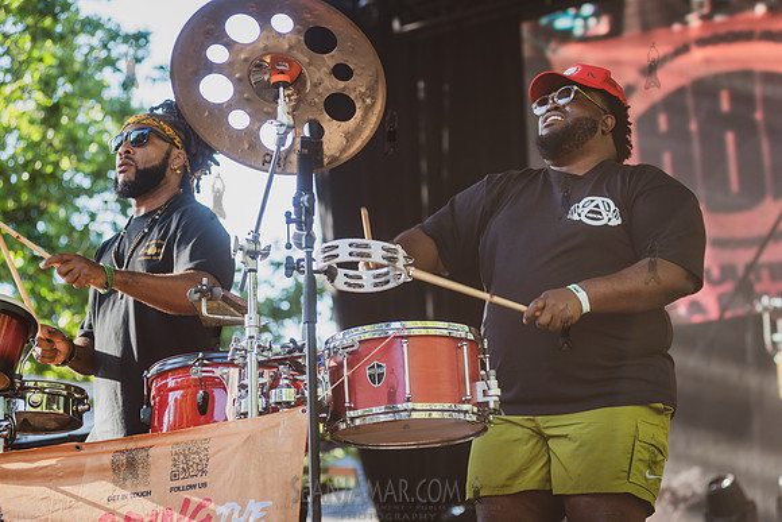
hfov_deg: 25.4
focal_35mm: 80
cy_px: 261
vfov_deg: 17.1
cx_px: 391
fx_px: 1738
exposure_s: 1/200
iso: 250
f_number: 3.5
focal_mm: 80
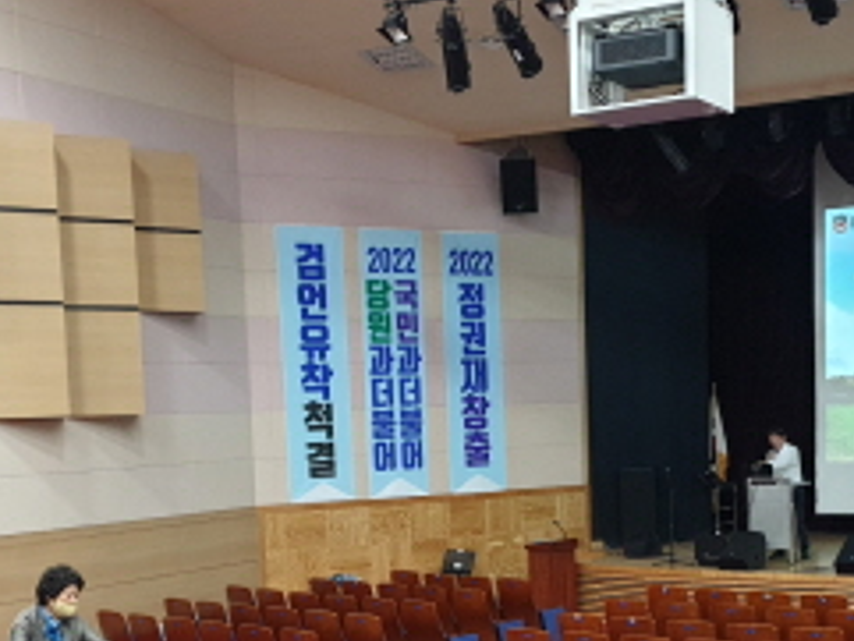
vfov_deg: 24.3
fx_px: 1456
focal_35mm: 59
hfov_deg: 32.7
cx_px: 470
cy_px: 535
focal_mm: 4.3
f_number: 1.5
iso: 320
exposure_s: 1/60
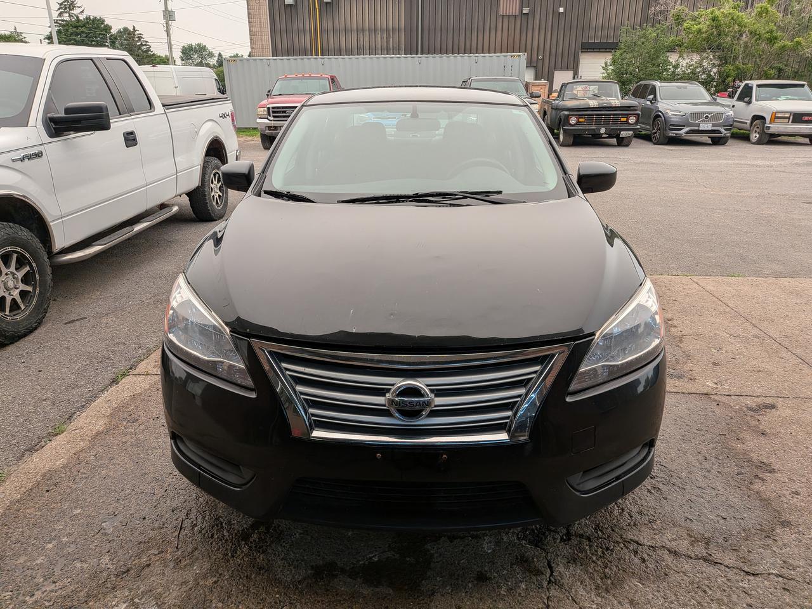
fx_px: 563
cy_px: 304
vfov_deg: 56.8
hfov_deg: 71.6
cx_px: 406
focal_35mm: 24
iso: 36
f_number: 1.7
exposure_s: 1/97.9
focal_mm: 4.53
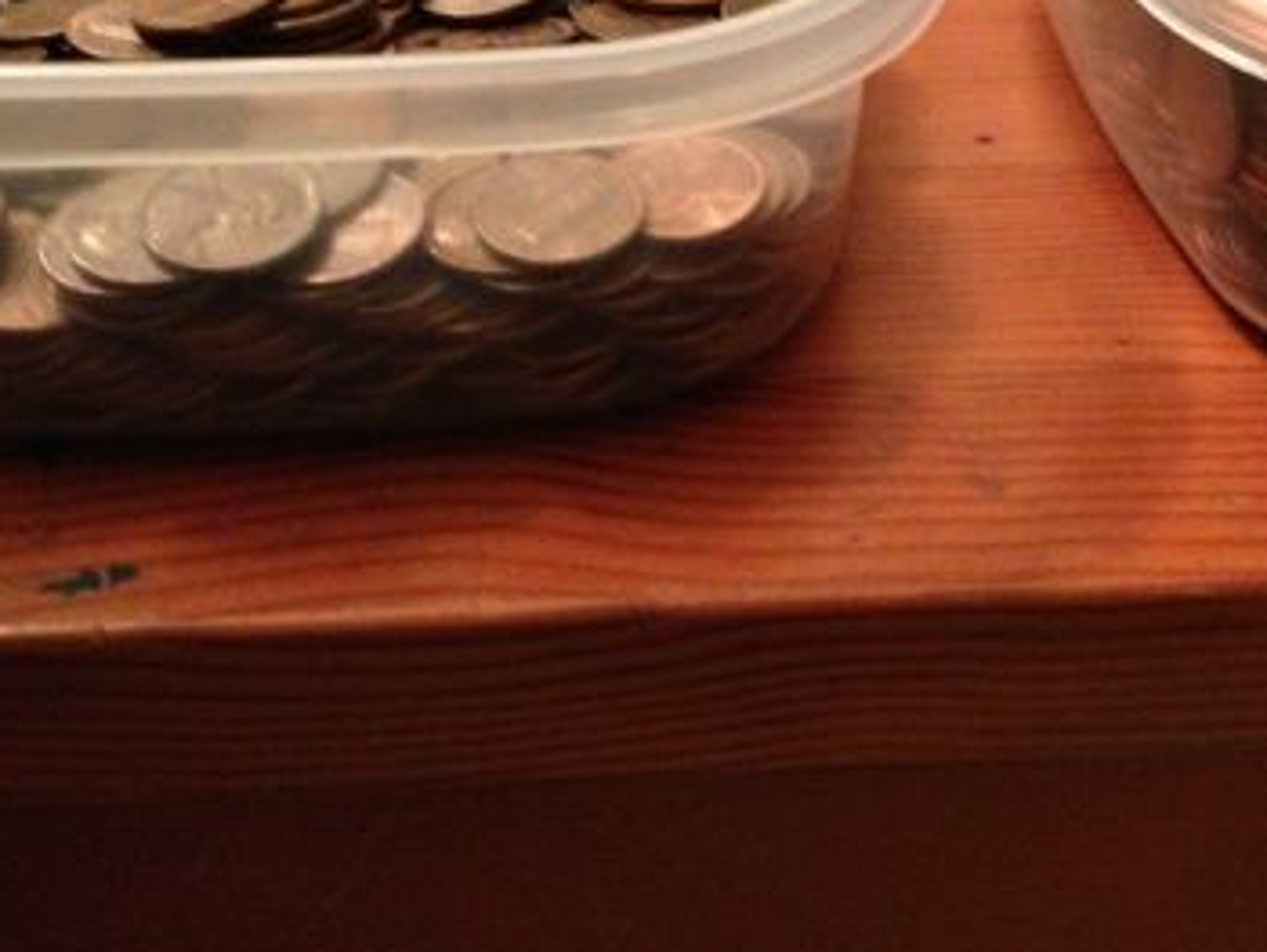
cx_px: 887
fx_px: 2344
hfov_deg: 29.9
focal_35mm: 64
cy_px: 195
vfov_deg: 22.7
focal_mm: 4.28
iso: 500
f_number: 2.4
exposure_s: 1/15
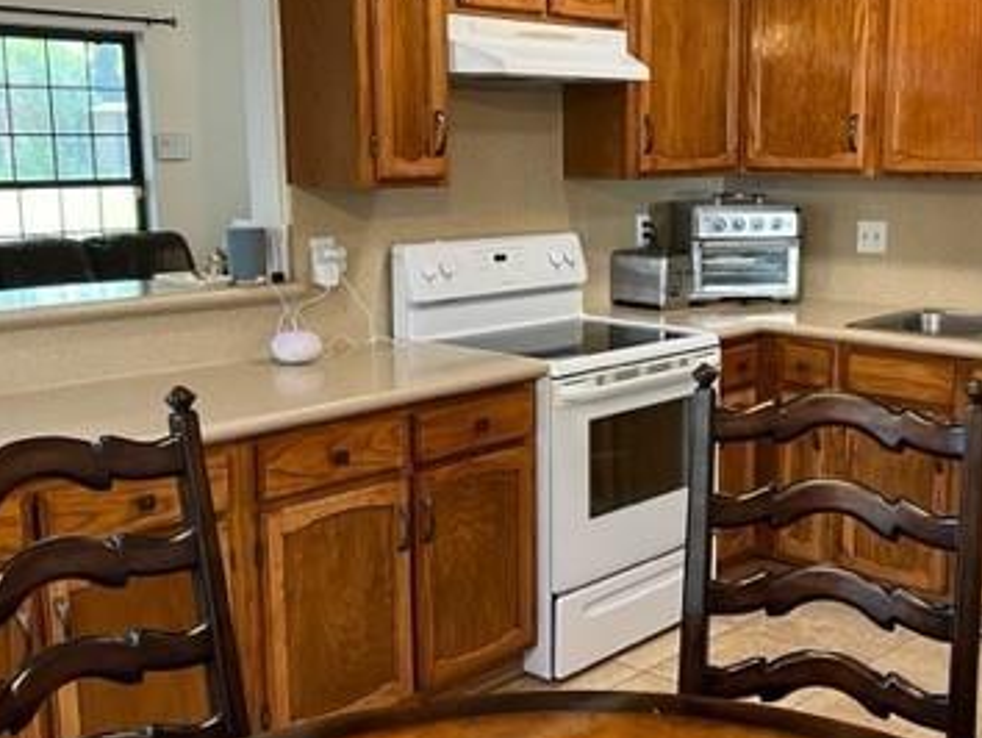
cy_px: 380
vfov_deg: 30.9
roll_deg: -0.3
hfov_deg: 39.9
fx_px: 1334
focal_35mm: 47
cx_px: 657
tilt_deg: -10.3
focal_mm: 5.7
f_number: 1.5
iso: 160
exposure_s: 1/60
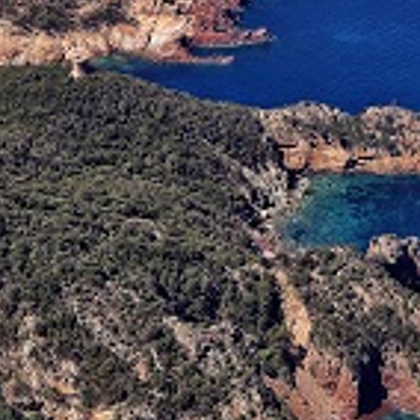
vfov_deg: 10.7
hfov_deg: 10.2
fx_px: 2196
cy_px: -139
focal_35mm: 160
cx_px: 787
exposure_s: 1/640
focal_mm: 35
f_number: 6.3
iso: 200
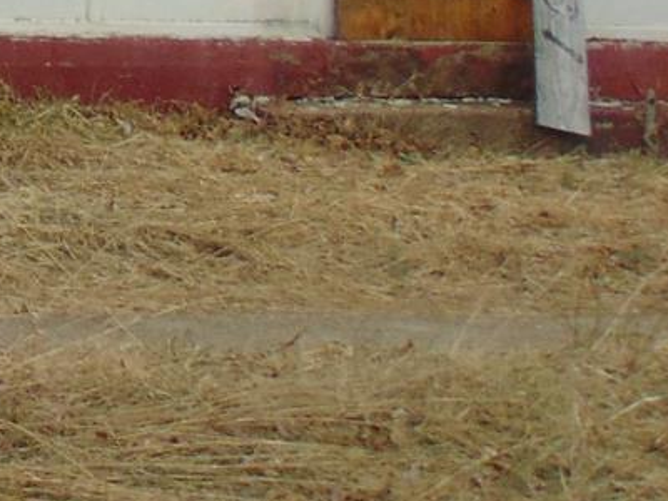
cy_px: -663
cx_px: -882
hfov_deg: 8.5
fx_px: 4149
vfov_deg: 6.6
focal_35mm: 215
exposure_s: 1/640
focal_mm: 7.6
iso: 80
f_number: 3.3
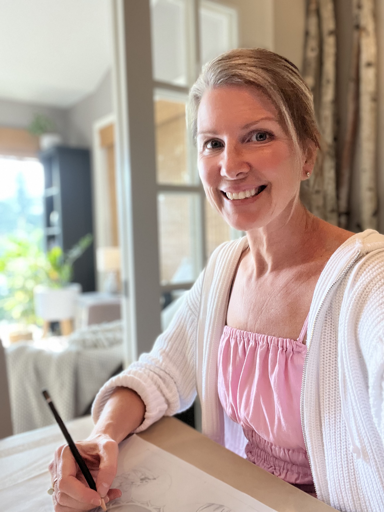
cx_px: 192
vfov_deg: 60.0
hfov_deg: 46.8
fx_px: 444
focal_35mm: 30
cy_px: 256
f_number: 2.2
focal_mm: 2.71
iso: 250
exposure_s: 1/60
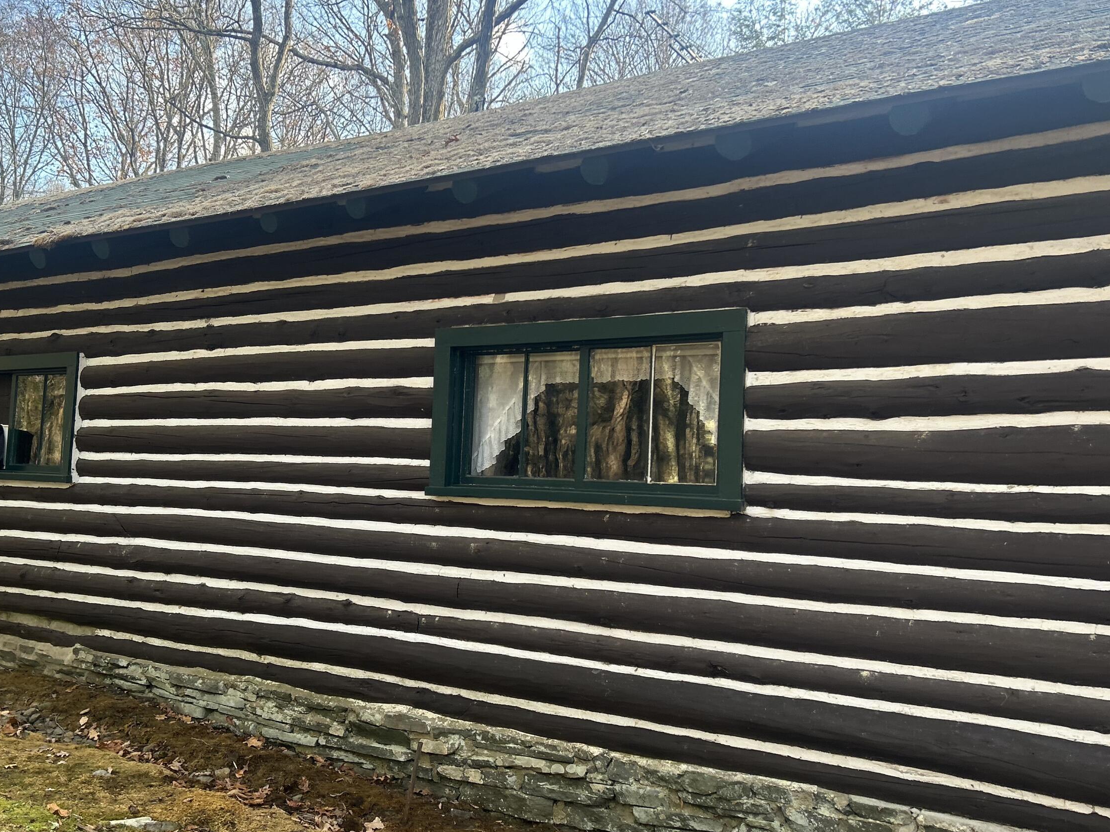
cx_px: 408
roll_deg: -2.9
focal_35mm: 35
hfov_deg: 52.0
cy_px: 449
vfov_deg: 40.7
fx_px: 1122
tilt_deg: +1.8
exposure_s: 1/224
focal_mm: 5.7
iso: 50
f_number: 1.5
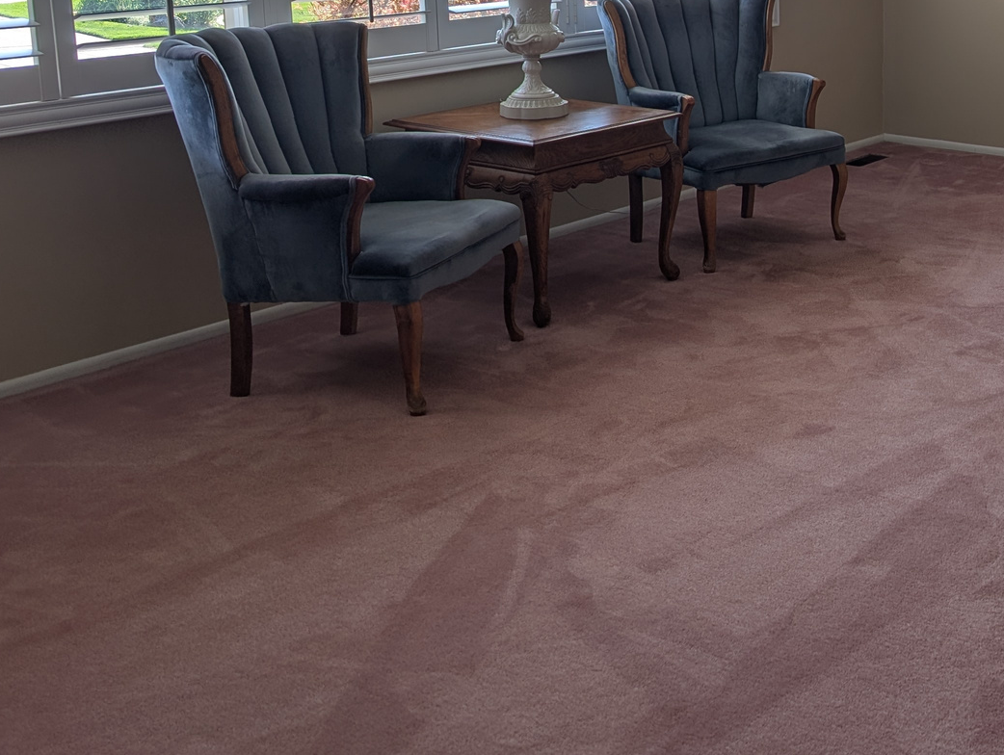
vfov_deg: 30.0
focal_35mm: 47
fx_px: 1365
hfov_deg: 37.2
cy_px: 125
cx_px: 945
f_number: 1.68
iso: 20
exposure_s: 1/167
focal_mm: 6.9
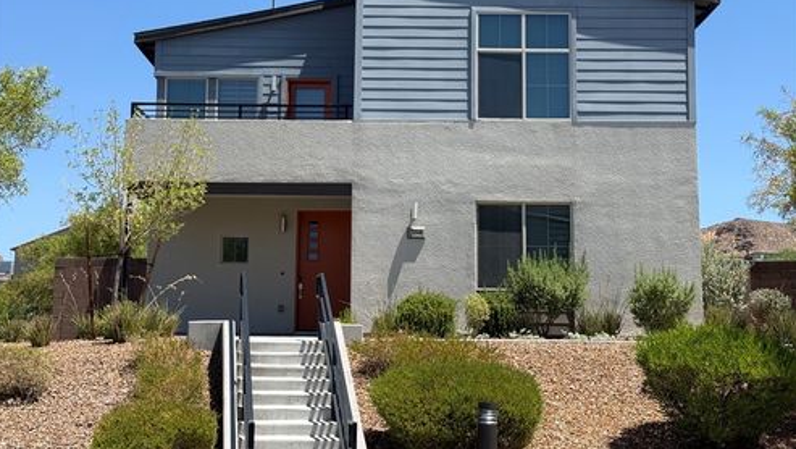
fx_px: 1119
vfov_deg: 22.6
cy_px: 162
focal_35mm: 53
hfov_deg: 39.1
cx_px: 394
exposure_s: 1/3704
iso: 64
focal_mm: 6.76
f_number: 1.78
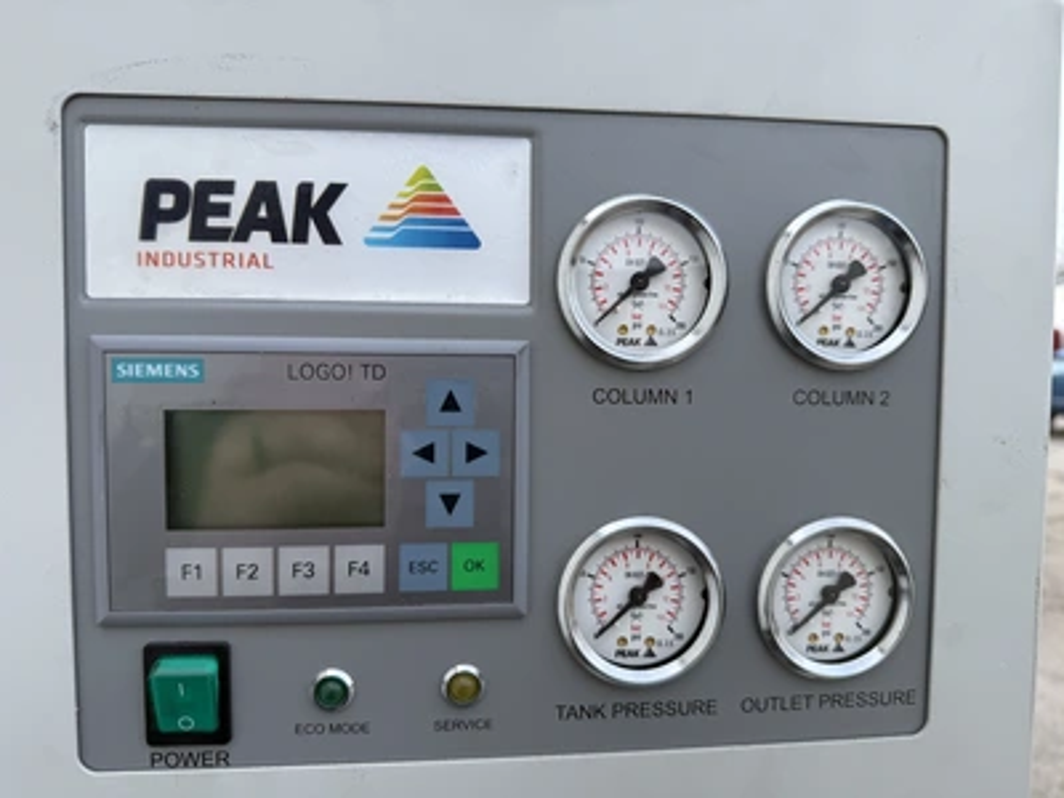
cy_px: 399
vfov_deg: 56.8
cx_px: 532
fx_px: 738
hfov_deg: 71.6
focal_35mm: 24
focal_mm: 6.76
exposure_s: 1/1250
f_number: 1.78
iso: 80
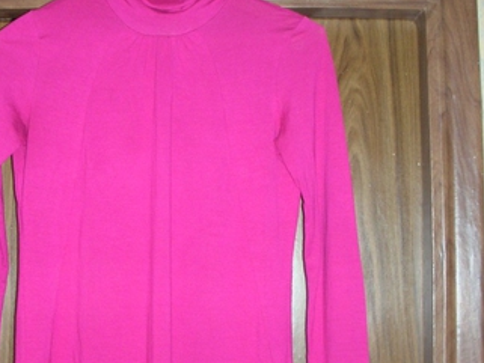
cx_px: 172
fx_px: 839
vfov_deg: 24.4
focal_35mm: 60
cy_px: 191
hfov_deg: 32.0
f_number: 3
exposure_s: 1/60.1
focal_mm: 5.8
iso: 126
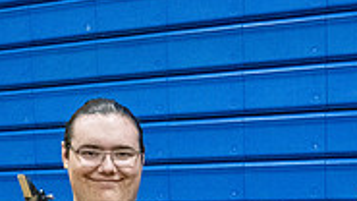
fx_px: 748
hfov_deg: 26.7
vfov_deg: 14.2
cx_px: 232
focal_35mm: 79
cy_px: 308
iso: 8000
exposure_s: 1/800
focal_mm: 24
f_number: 4
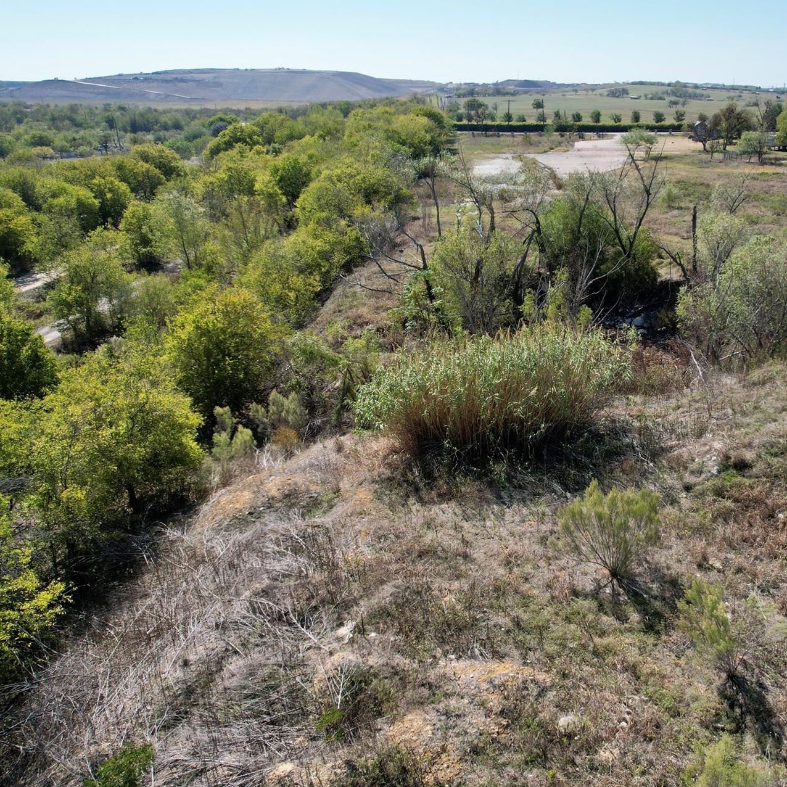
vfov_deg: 54.0
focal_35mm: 30
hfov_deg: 52.4
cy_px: 376
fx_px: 772
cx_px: 559
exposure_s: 1/2500
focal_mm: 8.38
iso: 200
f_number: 2.8
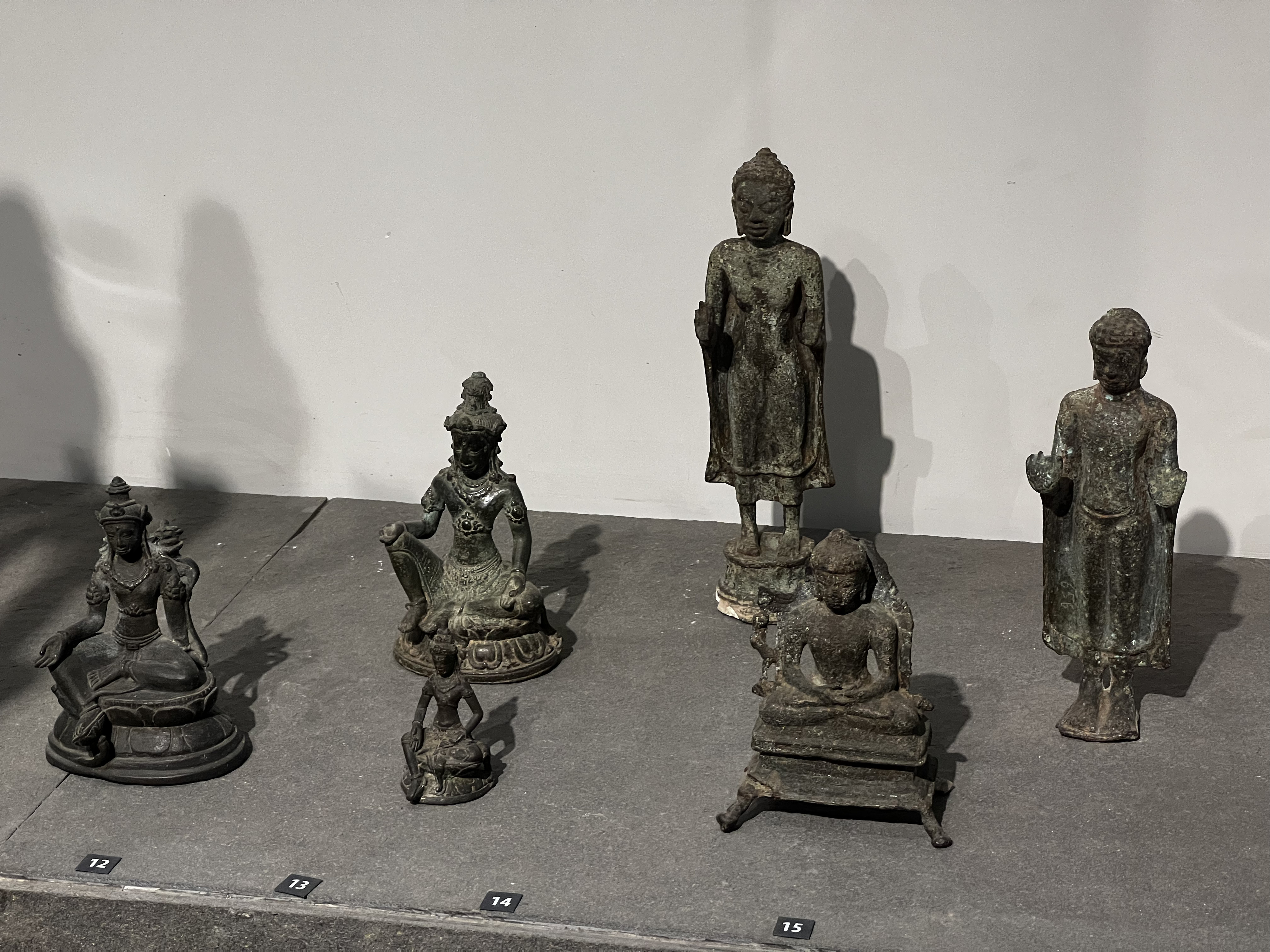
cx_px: 635
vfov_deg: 19.1
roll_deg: +1.4
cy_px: 476
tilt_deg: -20.4
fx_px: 2825
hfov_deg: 25.3
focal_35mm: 77
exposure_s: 1/50
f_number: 2.8
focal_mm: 9
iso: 200
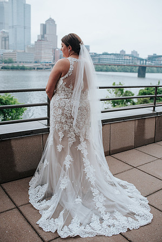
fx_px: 236
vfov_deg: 54.4
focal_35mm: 35
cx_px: 81
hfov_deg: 37.9
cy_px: 121
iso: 100
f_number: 3.2
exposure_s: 1/800
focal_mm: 35
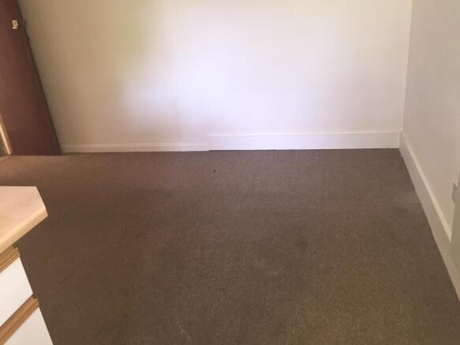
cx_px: 230
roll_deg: +5.3
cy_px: 172
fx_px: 385
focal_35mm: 29
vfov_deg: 48.2
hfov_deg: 61.7
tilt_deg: -23.0
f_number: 2.2
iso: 160
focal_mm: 4.15
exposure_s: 1/30
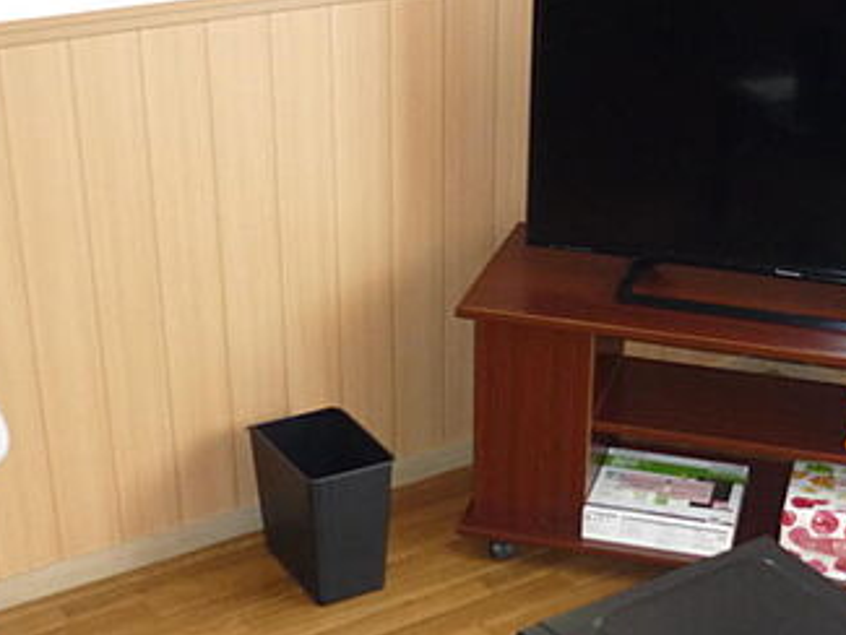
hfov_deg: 29.4
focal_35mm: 65
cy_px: 450
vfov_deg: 22.5
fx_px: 1589
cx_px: 633
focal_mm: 5.5
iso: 250
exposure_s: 1/30
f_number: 2.8
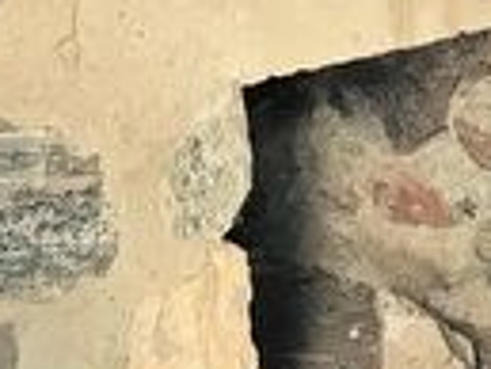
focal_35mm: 174
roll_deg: -0.2
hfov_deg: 11.3
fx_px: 2470
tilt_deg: -7.1
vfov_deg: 8.2
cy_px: -323
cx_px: 266
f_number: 1.8
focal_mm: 3.99
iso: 40
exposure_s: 1/15
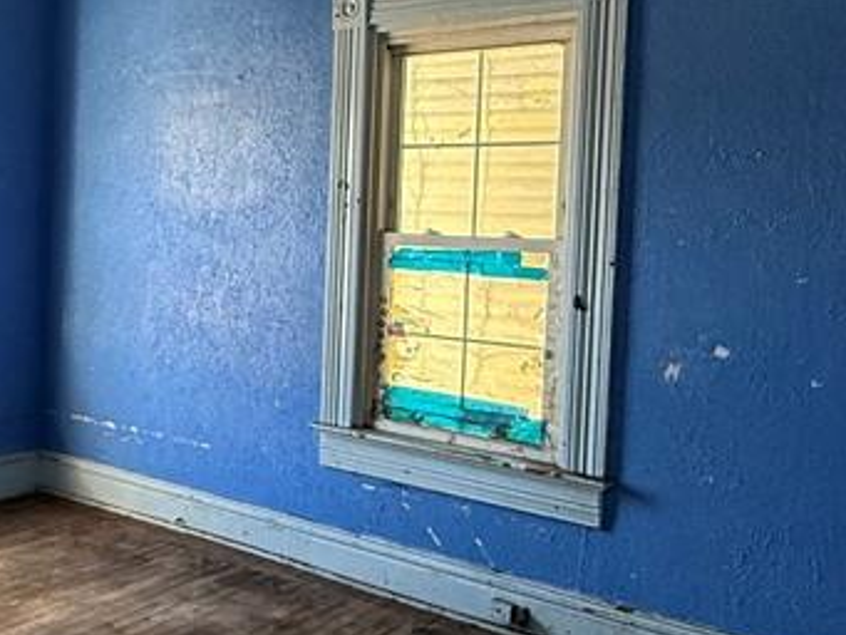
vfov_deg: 34.3
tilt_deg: -1.9
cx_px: 233
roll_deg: -1.9
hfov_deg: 43.6
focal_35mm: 42
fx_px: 1027
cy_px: 268
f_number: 2.2
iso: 200
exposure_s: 1/99
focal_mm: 2.22
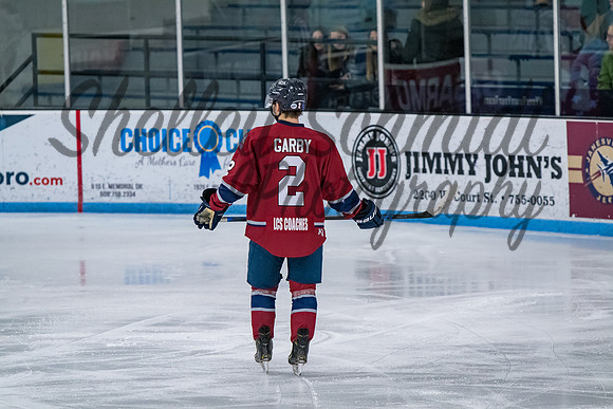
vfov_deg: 4.6
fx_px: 5109
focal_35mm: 300
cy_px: 204
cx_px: 306
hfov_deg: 6.9
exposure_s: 1/800
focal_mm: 200
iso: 2500
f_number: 3.5
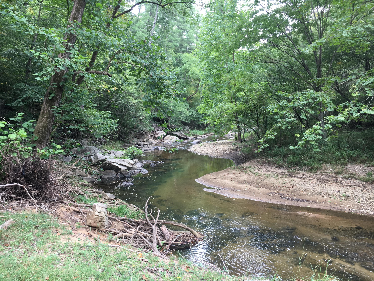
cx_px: 187
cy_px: 140
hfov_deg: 61.7
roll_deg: +0.6
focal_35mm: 29
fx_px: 313
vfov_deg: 48.2
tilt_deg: -3.4
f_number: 2.2
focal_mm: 4.15
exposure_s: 1/60
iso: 25
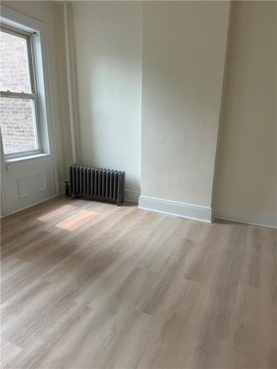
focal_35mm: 24
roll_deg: +0.0
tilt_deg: -13.9
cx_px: 138
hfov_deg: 56.8
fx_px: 256
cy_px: 184
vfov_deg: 71.6
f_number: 1.78
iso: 80
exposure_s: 1/121
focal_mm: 6.76
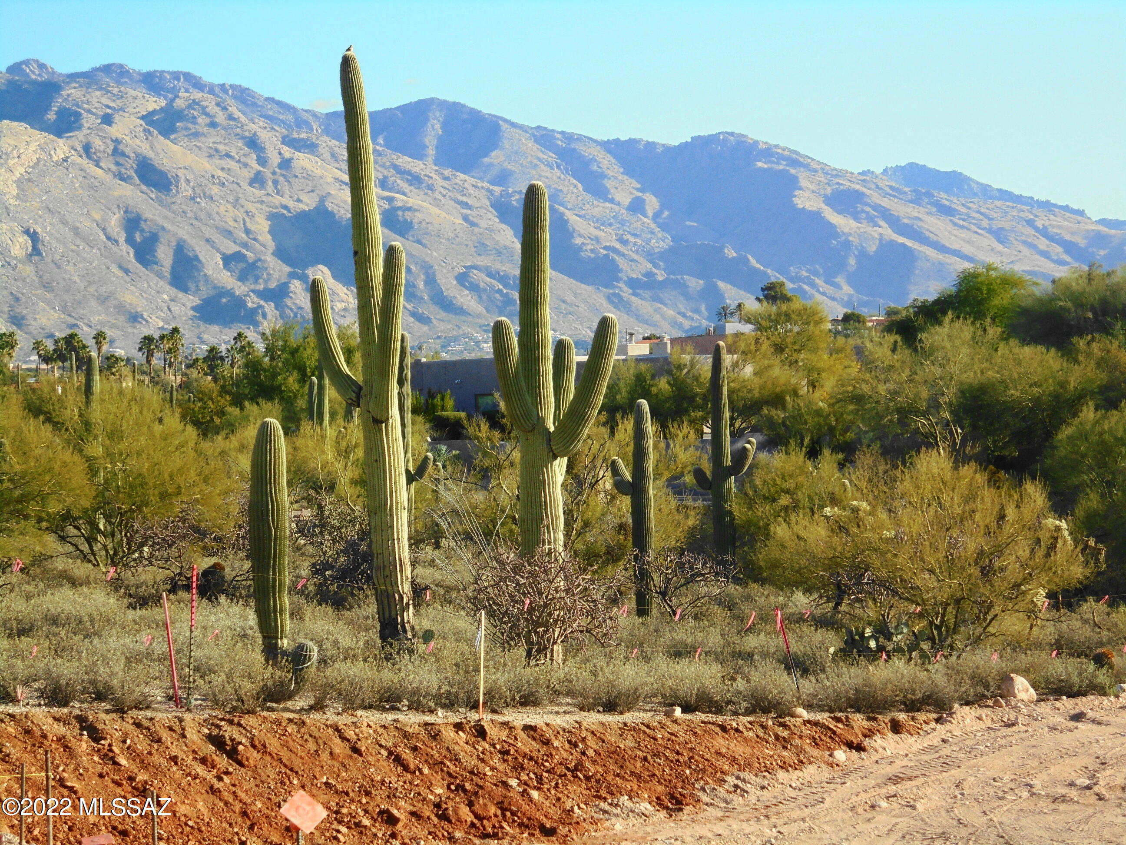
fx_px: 3058
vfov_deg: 15.7
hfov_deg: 20.9
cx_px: 563
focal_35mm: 94
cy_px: 422
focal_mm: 16.9
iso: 100
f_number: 4.7
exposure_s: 1/320
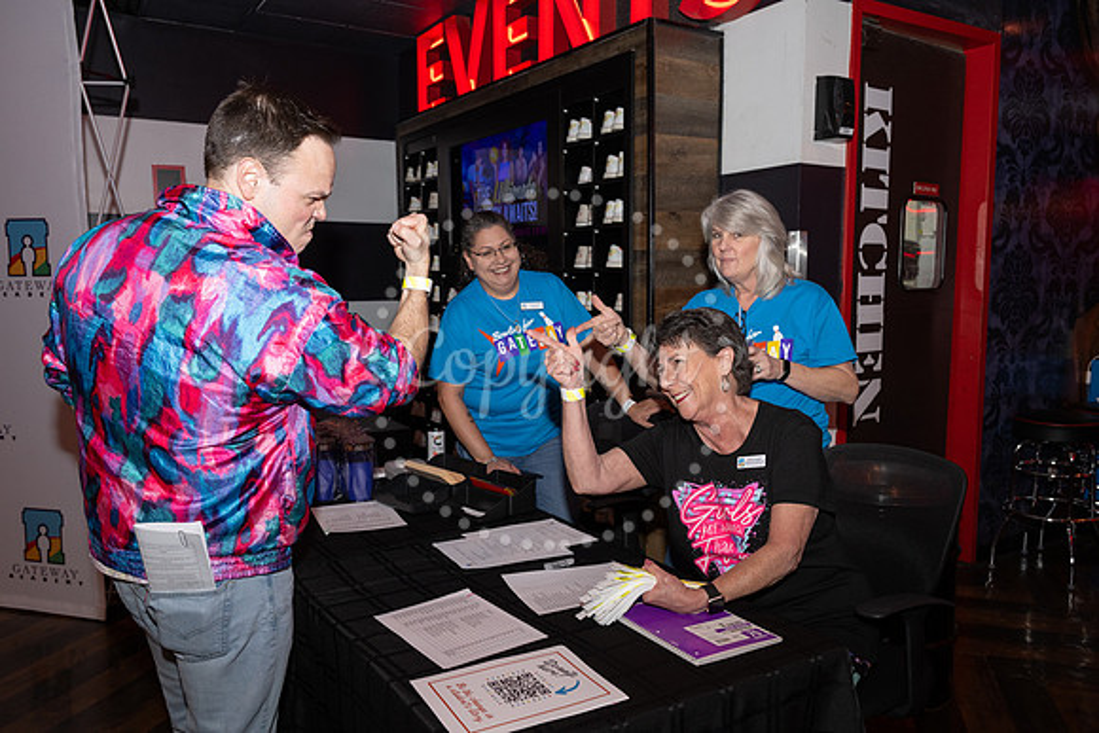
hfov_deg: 66.4
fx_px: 840
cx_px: 550
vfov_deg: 47.2
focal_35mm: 28
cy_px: 366
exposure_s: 1/125
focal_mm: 27.5
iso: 1000
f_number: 5.6
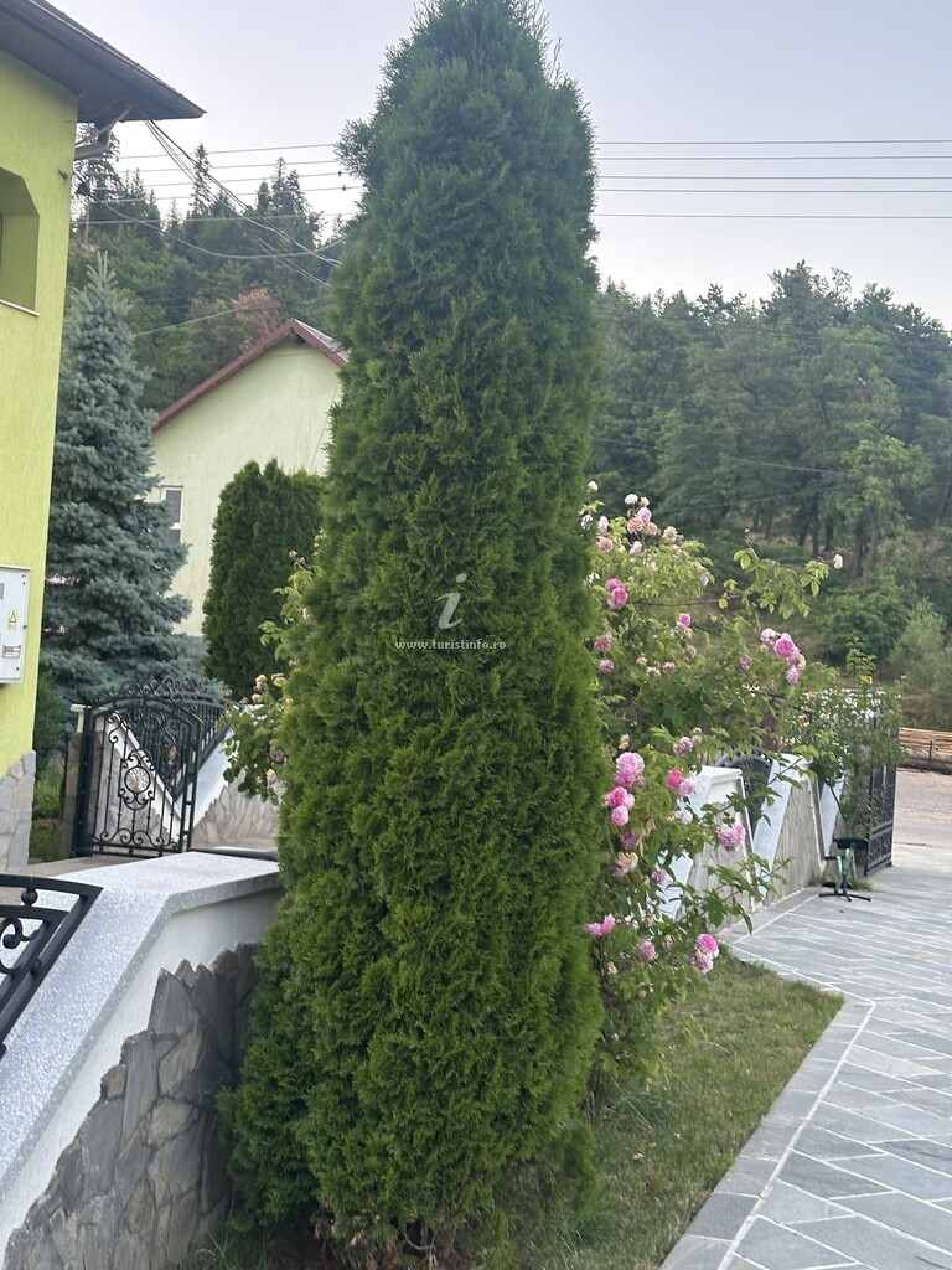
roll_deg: -5.5
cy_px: 635
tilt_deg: -1.3
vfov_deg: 39.7
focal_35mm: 48
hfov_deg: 30.3
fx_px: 1760
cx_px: 476
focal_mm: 6.86
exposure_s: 1/66
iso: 80
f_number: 1.78
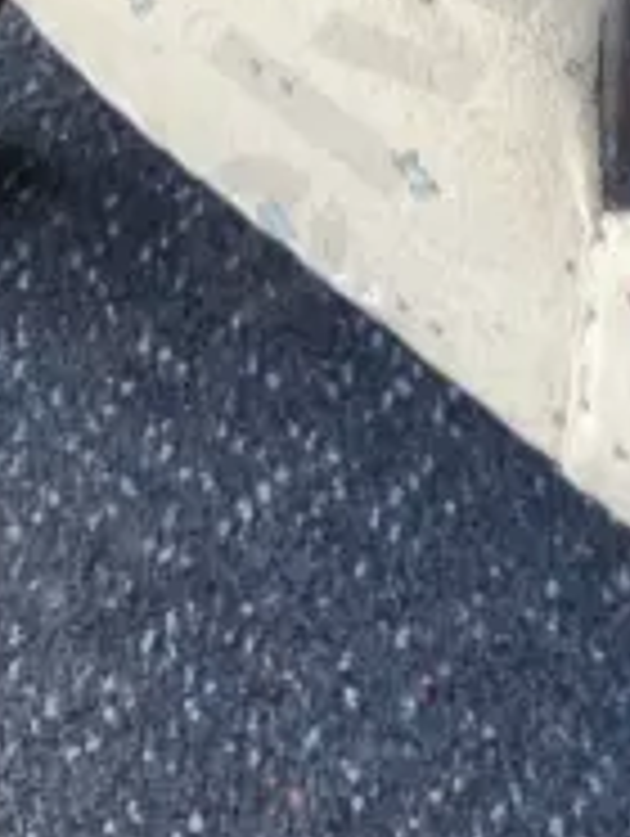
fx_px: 3462
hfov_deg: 10.2
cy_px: -482
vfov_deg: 12.9
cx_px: 796
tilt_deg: -36.3
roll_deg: -5.2
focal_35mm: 143
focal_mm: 4.25
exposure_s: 1/100
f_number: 1.8
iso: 25
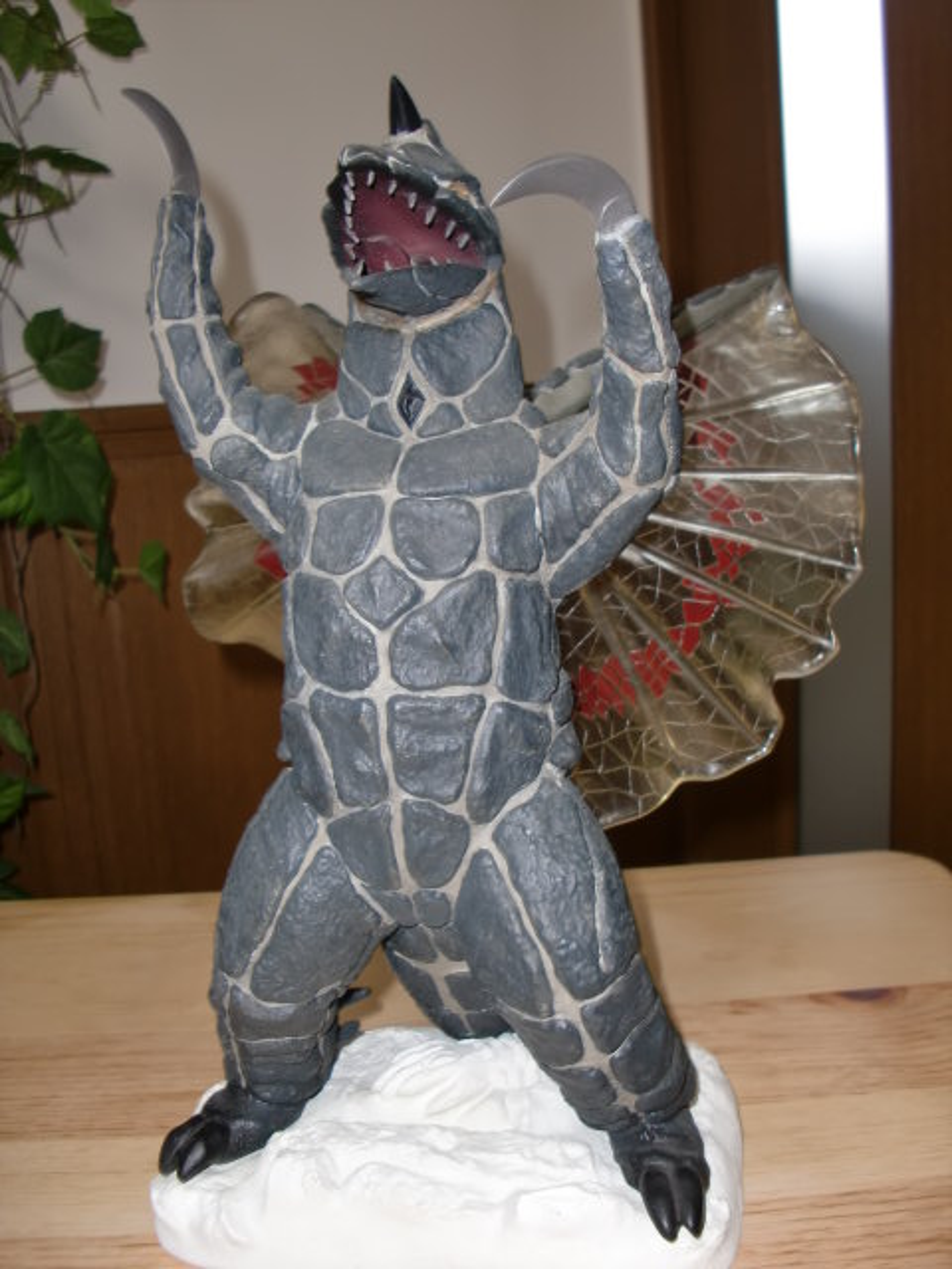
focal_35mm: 36
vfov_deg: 51.4
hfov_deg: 39.7
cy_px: 634
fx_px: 1320
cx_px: 476
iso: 64
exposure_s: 1/30
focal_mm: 6.3
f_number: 2.8
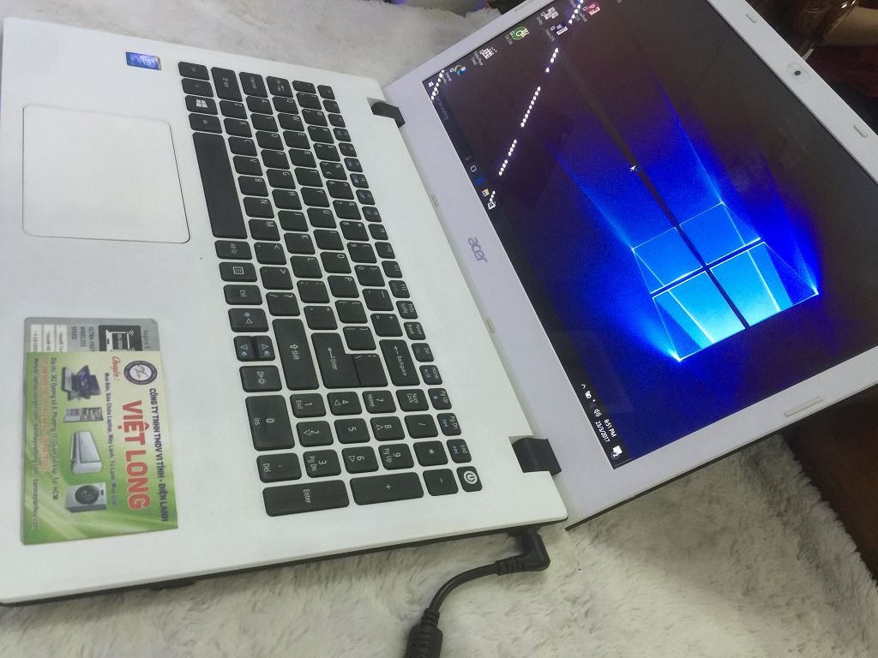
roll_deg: -31.8
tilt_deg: -43.1
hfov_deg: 61.7
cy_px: 329
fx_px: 736
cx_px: 439
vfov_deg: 48.2
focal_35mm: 29
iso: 100
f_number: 2.2
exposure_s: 1/17
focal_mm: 4.15
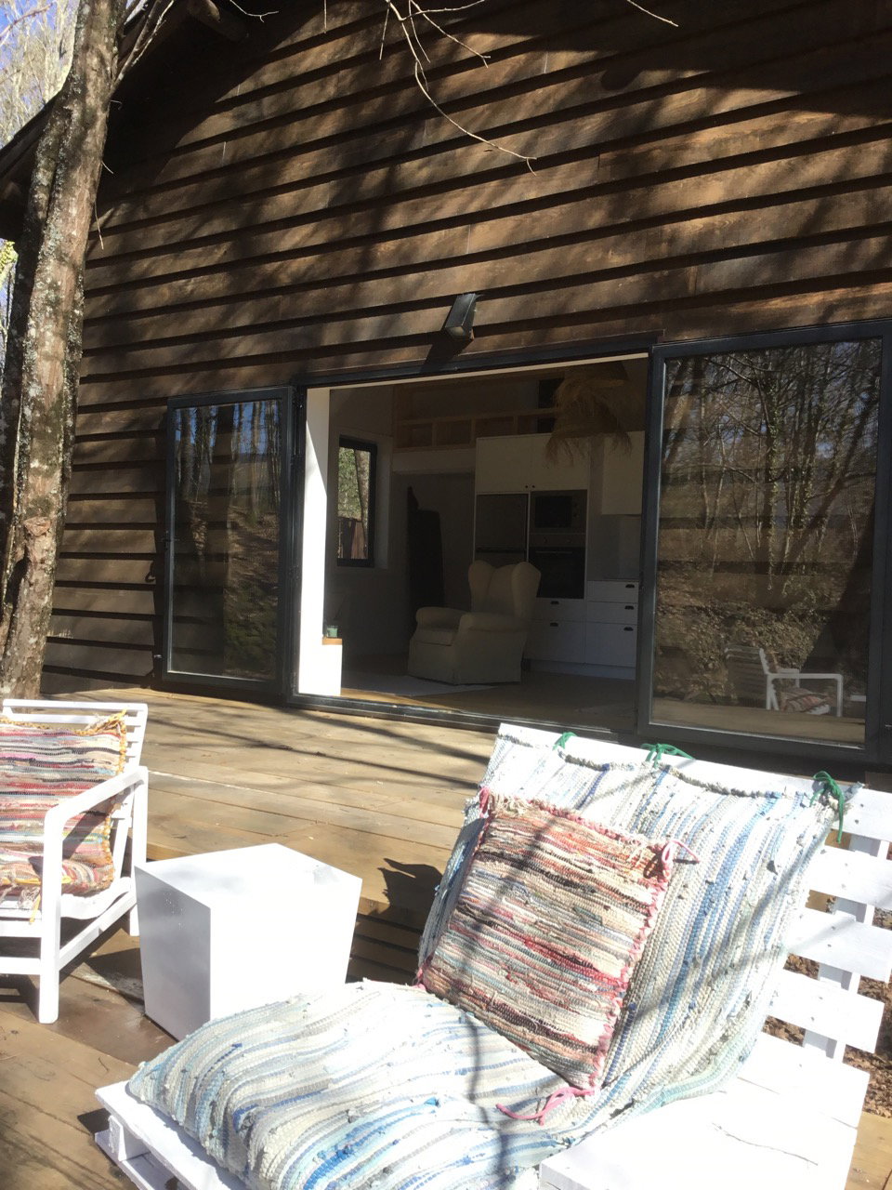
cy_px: 595
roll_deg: -2.2
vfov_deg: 58.4
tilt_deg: -2.3
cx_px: 446
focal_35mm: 31
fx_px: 1065
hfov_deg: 45.4
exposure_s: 1/466
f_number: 2.4
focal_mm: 3.3
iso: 25
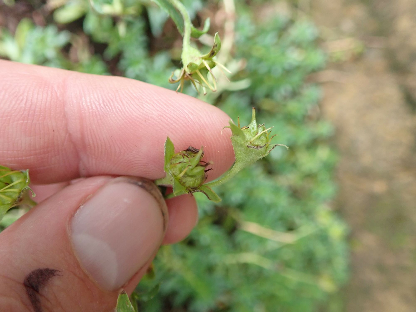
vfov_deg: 46.8
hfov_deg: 60.0
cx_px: 208
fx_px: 361
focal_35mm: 30
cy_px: 156
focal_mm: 5.5
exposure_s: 1/125
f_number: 2.3
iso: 250
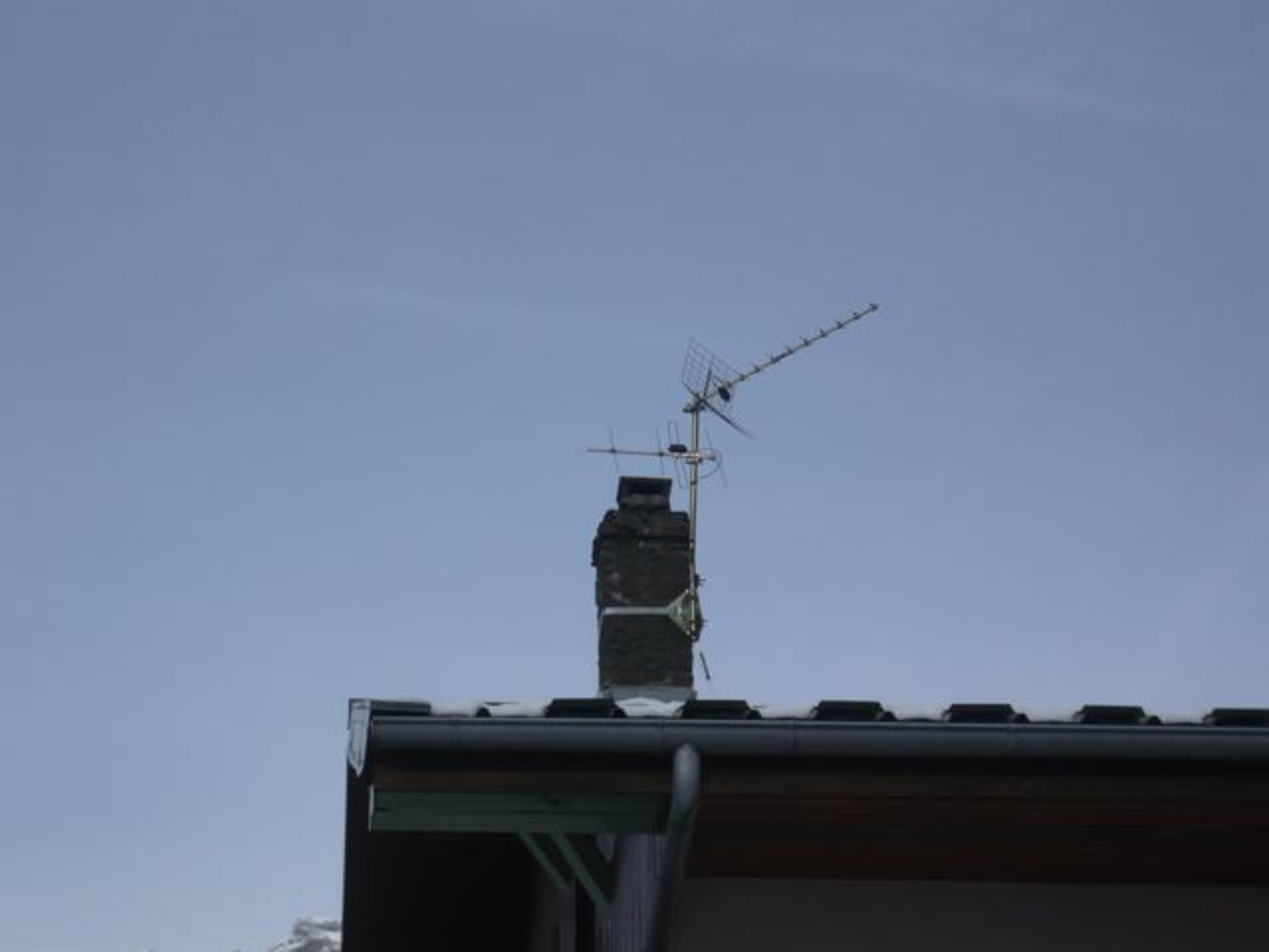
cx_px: 634
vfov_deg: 14.8
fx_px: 3666
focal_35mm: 100
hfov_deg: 19.6
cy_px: 476
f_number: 5.6
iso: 100
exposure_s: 1/500
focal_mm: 16.4
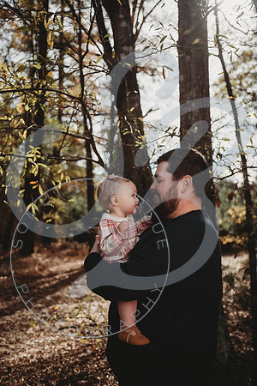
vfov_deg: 50.7
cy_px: 193
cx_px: 128
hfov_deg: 35.1
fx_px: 407
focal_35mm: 38
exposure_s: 1/1250
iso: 100
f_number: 2.8
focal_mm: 38
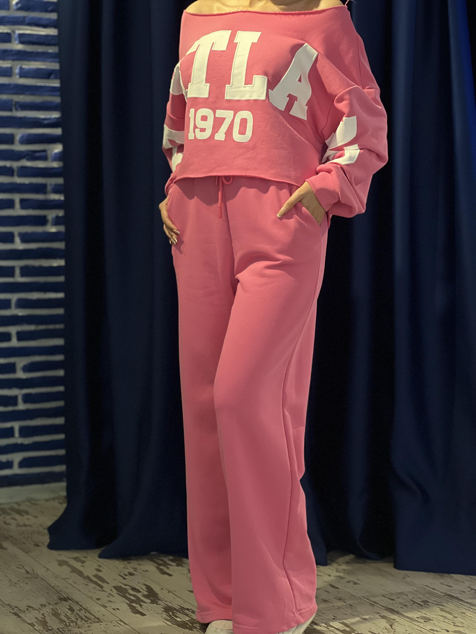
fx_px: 1412
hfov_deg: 19.1
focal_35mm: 77
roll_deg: -0.8
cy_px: 317
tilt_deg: -2.0
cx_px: 238
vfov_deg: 25.3
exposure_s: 1/100
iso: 160
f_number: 2.8
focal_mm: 9
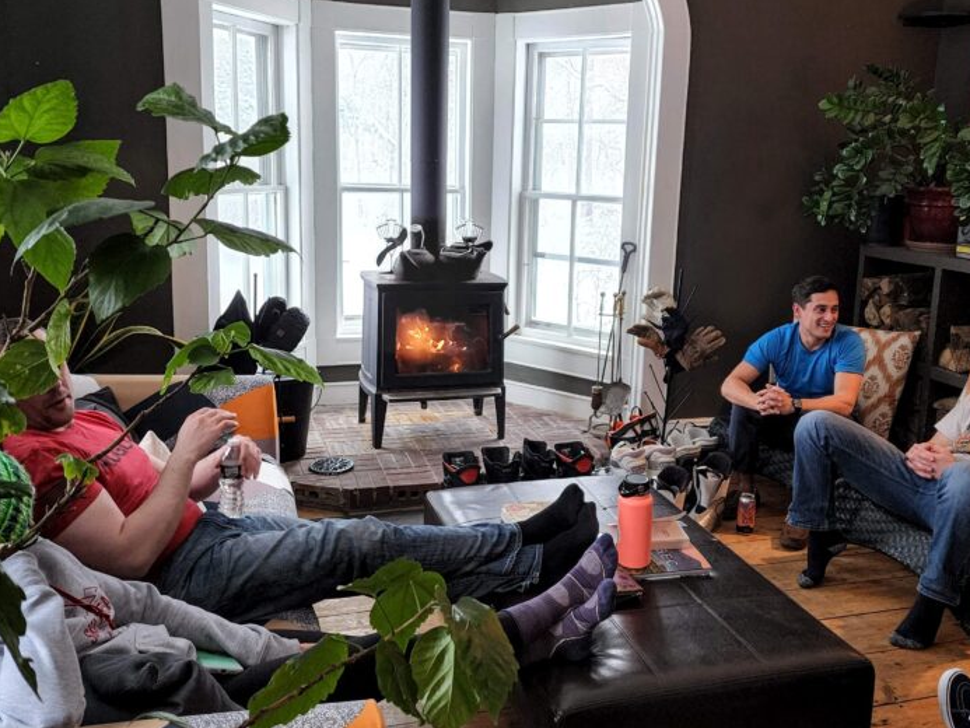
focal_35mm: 34
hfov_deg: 53.9
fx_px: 953
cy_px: 328
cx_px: 511
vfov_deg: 41.8
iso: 640
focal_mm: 6.4
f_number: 1.8
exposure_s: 1/120
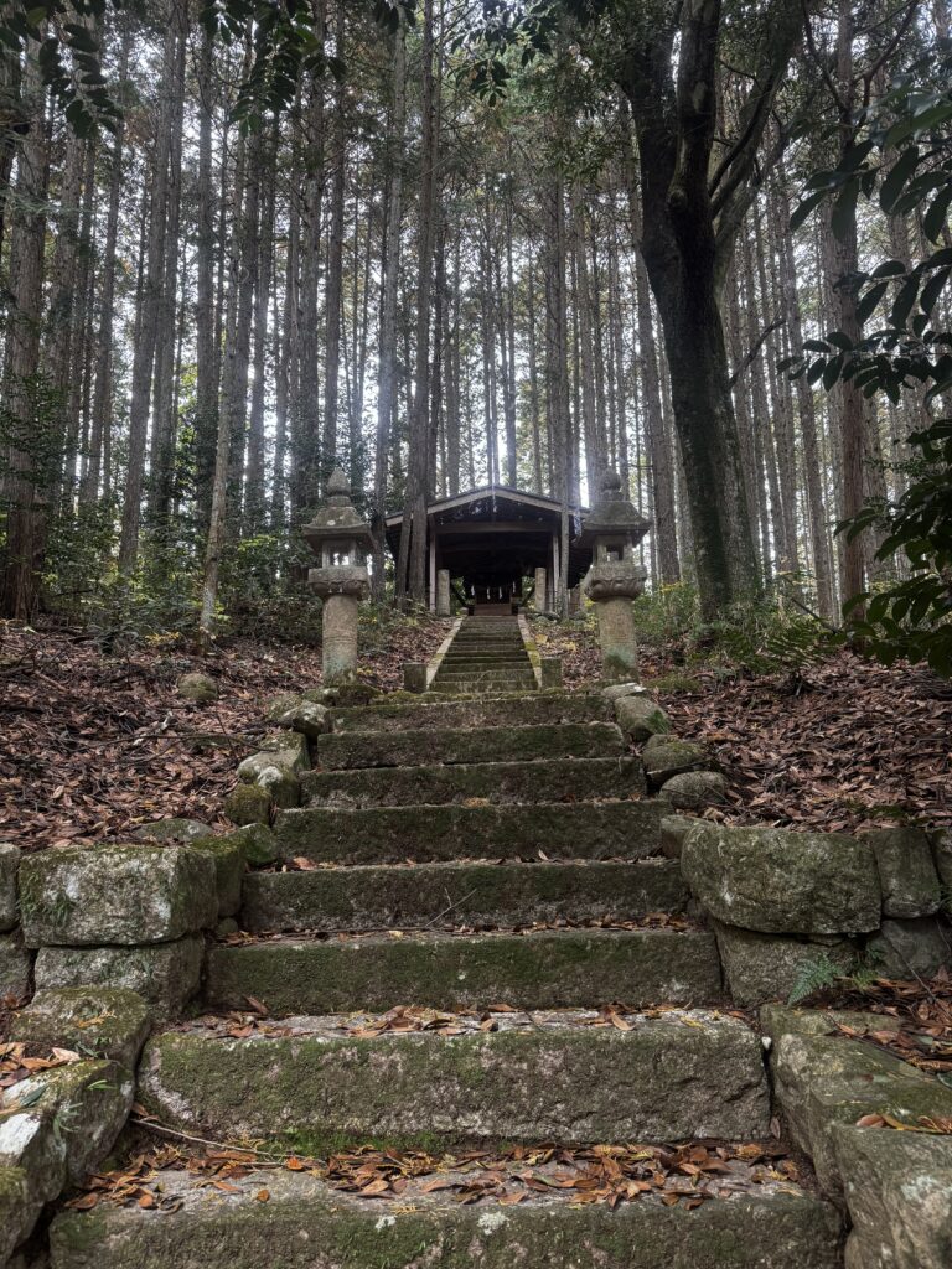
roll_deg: +1.5
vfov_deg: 71.6
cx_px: 476
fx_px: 880
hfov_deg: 56.8
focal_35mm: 24
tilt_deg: +11.5
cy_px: 634
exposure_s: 1/98
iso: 200
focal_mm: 6.76
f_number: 1.78
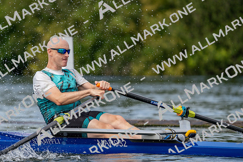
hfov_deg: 4.8
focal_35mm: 433
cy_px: 81
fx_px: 2923
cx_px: 122
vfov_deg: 3.2
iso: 500
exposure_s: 1/1600
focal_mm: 433
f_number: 6.3
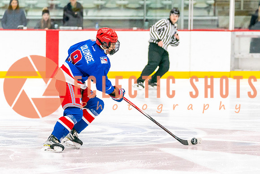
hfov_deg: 10.9
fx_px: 1369
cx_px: 133
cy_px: 85
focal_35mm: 189
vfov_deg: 7.3
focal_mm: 114
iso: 3200
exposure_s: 1/1250
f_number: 2.8
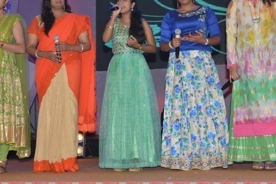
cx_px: 111
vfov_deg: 18.9
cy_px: 61
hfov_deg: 28.0
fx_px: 552
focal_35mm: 72
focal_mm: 48
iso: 200
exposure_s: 1/160
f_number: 5.6
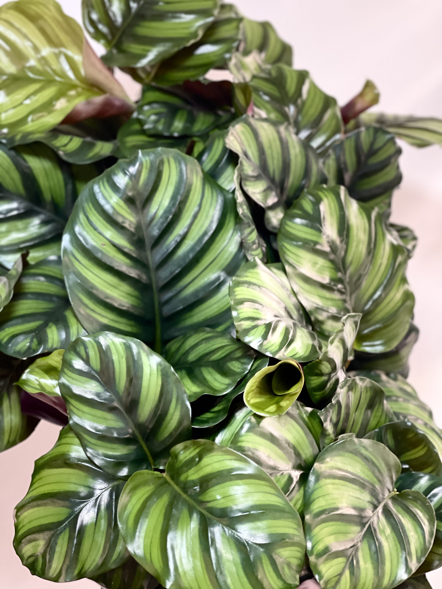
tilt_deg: -15.2
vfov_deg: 30.3
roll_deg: -0.8
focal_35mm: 64
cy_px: 294
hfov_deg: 22.9
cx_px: 221
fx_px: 1090
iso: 250
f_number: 2.2
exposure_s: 1/62
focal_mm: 7.5
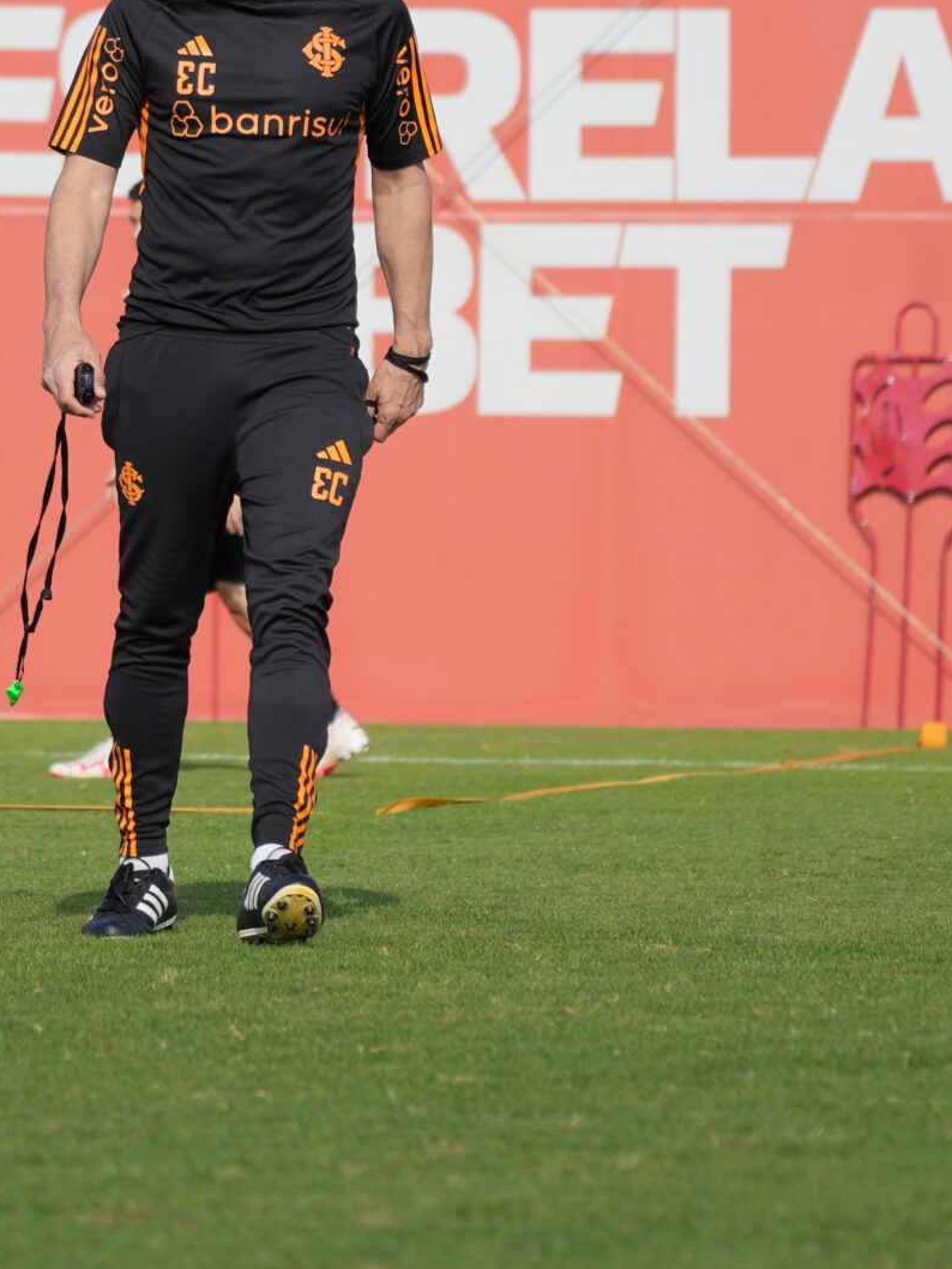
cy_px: 251
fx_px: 8949
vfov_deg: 8.1
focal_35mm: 244
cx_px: 216
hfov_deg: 6.1
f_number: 4
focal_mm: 105
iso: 160
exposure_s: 1/2000
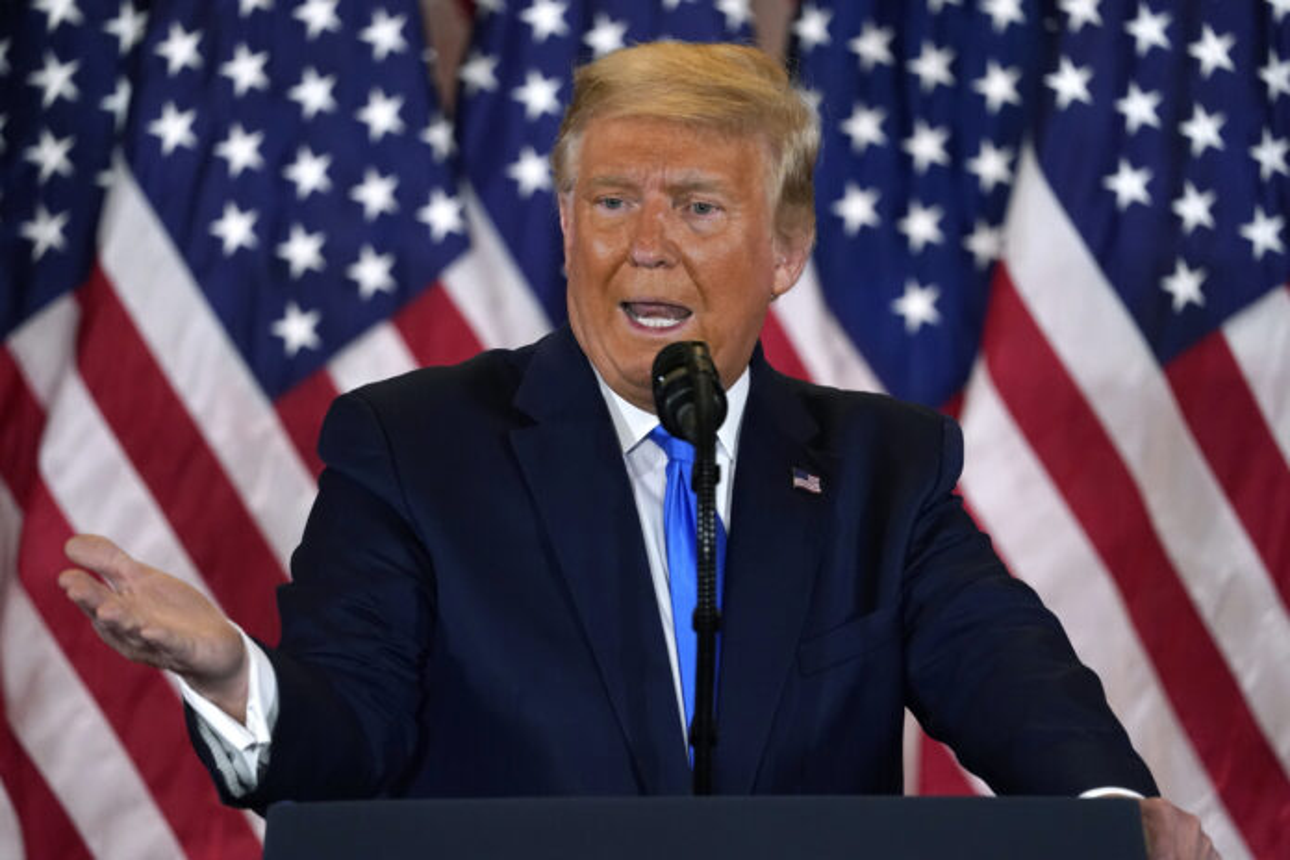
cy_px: 430
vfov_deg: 2.7
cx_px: 645
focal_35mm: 506
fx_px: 18130
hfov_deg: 4.1
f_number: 6.3
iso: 5000
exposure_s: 1/500
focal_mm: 506
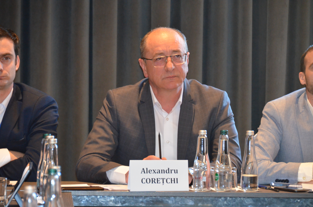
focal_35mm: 255
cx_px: 156
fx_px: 2212
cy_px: 104
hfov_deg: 8.1
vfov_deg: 5.4
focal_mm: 170
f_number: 5.6
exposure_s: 1/60
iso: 3200
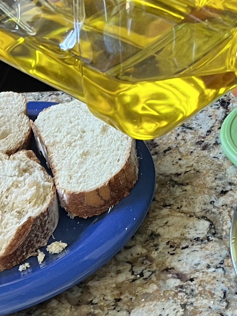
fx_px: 876
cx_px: 275
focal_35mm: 96
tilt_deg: -15.8
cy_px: -127
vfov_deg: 18.6
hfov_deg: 14.9
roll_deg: +1.9
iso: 125
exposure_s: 1/84
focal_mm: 5.7
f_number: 1.5
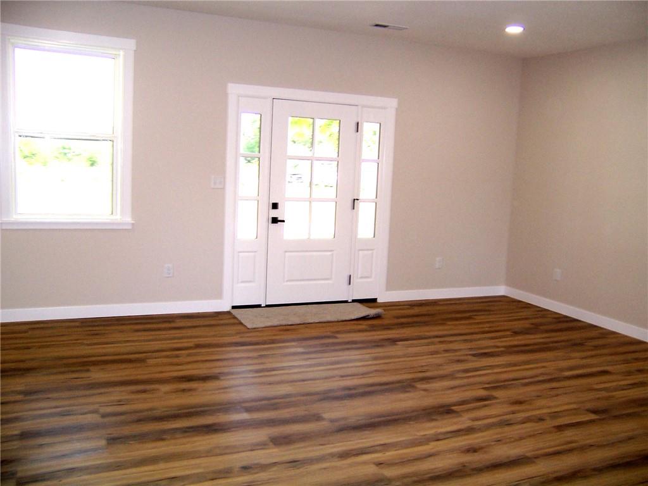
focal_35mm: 33
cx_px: 324
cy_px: 243
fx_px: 618
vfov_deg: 42.9
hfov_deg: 55.4
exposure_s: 1/60
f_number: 2.8
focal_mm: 5.5
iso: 140
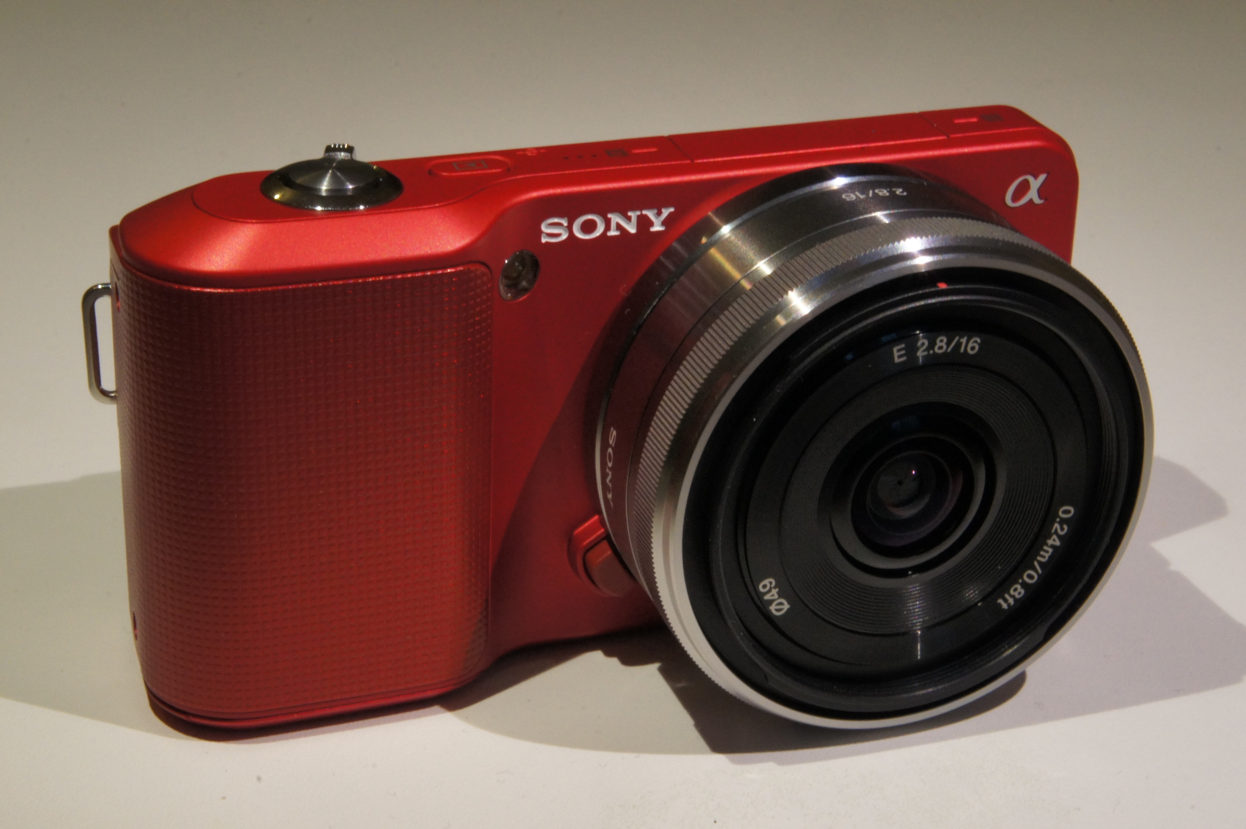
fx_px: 2335
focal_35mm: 68
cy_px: 414
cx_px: 623
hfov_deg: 29.9
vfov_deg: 20.1
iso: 1600
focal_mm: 45
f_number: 32
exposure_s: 1/8
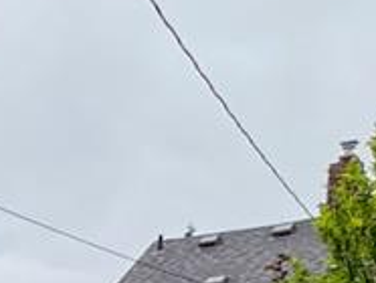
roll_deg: -0.7
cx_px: -416
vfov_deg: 16.5
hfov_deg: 17.0
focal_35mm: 77
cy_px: 485
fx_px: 837
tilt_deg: -4.4
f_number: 2.2
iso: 50
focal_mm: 2.22
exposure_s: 1/1020
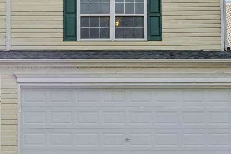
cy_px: 36
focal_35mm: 41
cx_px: 29
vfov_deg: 31.9
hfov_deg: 43.8
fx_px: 263
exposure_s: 1/320
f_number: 9
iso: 200
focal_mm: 17
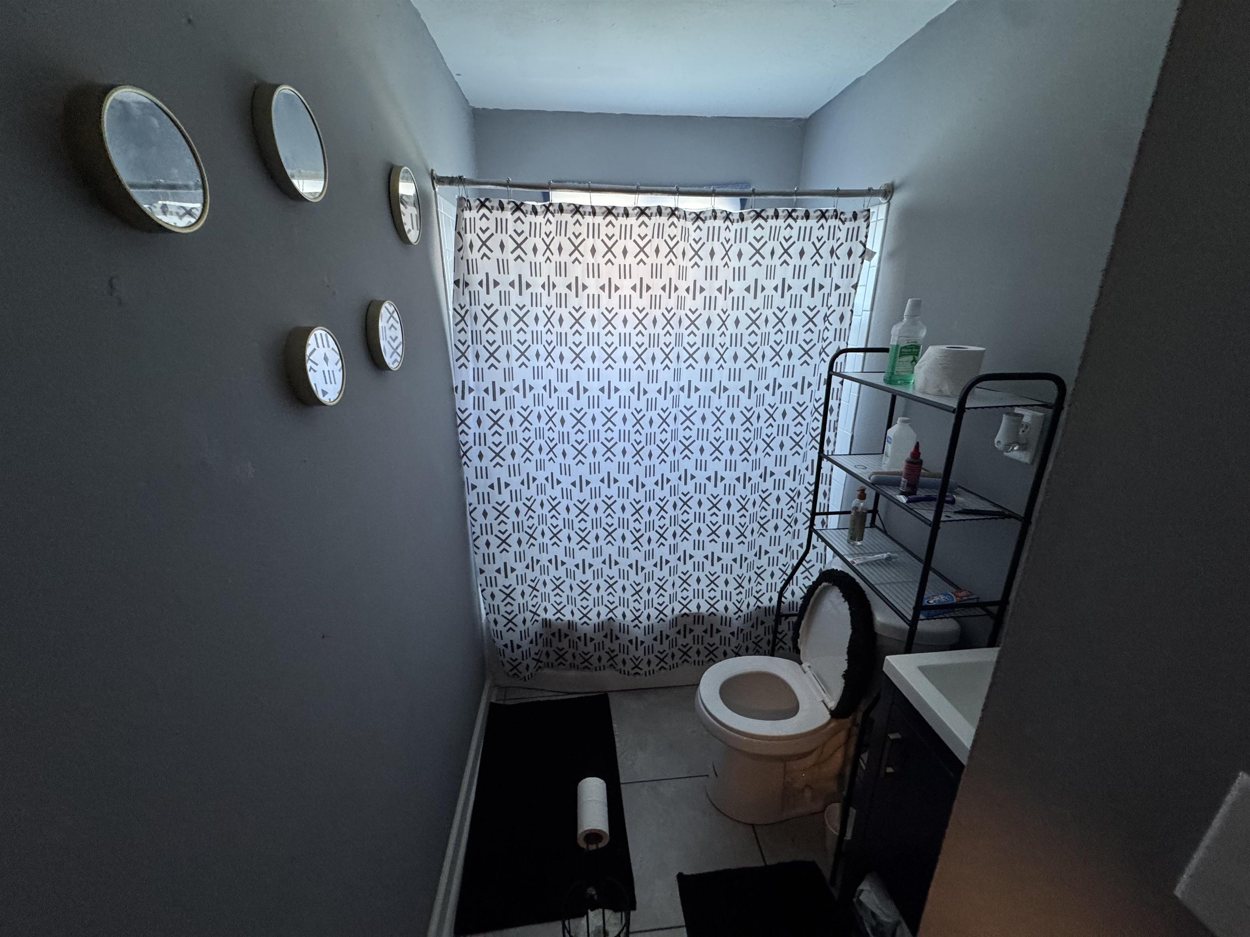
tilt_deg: -19.5
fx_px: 506
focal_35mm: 14
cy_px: 468
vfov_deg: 85.7
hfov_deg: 102.1
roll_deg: -0.5
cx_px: 625
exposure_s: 1/60
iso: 320
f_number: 2.2
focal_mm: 2.22
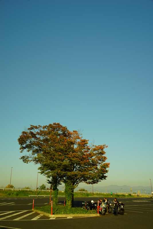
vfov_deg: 54.4
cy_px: 114
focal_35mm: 35
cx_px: 76
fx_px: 223
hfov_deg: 37.9
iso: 100
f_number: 6.7
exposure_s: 1/200
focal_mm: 35
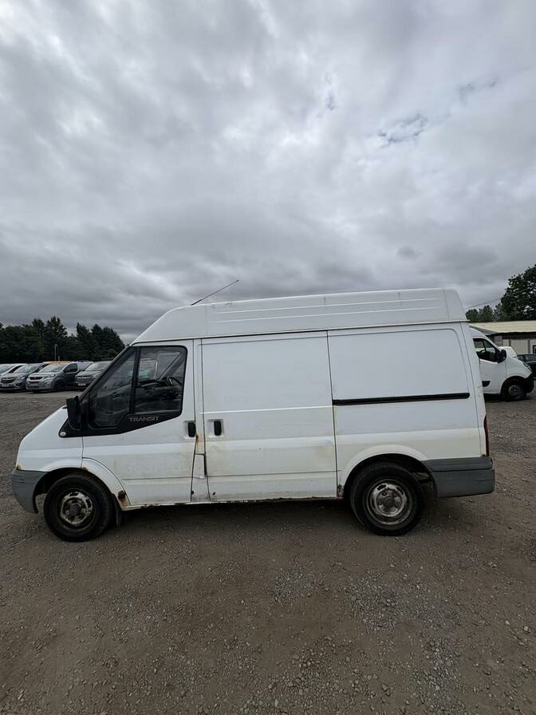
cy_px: 358
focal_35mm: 14
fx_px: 289
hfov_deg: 85.7
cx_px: 268
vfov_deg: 102.1
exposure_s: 1/2874
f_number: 2.2
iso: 40
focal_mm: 2.22
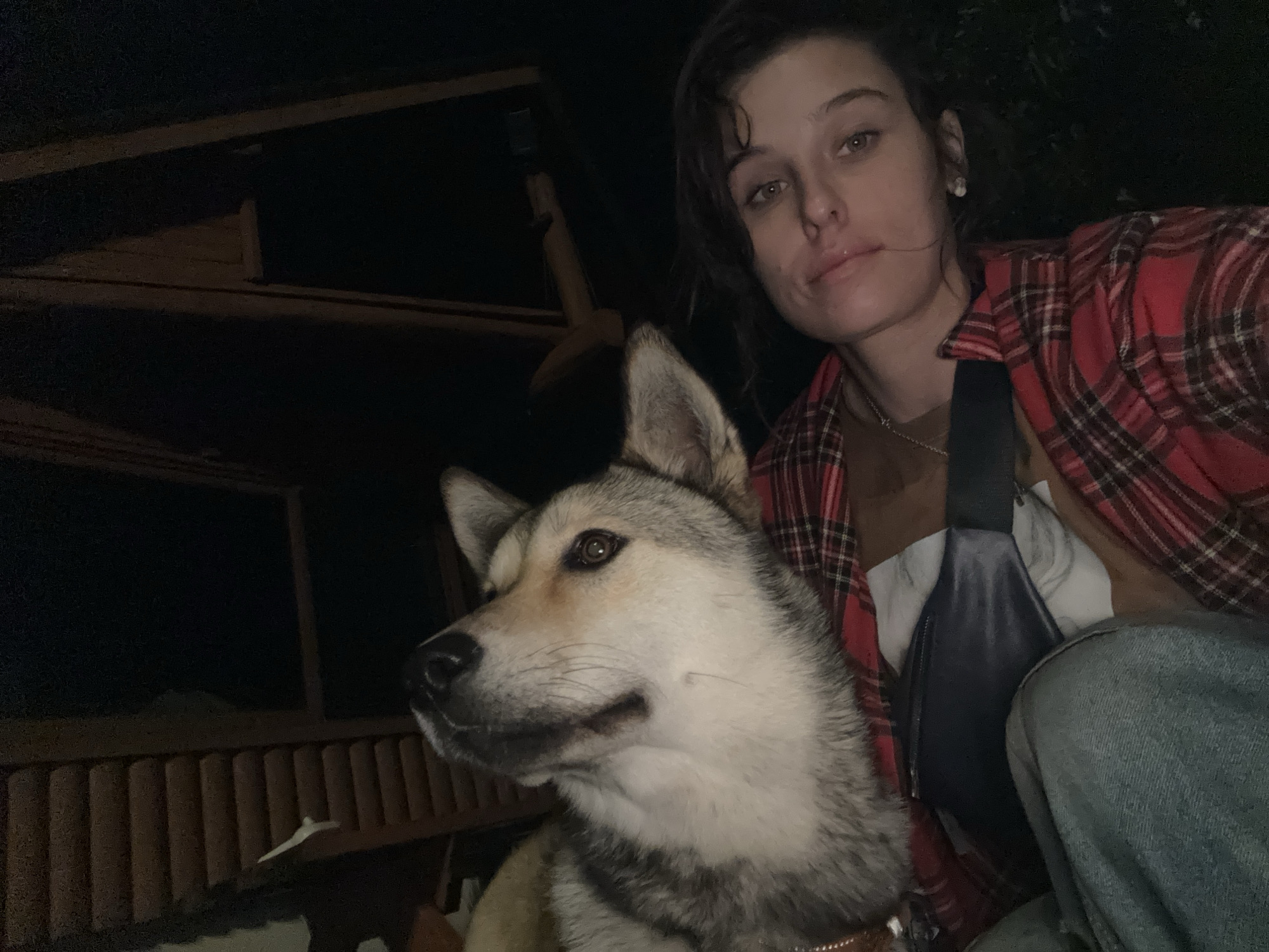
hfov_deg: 73.9
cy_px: 476
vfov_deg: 58.9
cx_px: 634
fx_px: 843
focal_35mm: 23
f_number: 1.9
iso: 500
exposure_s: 1/16
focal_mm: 2.69
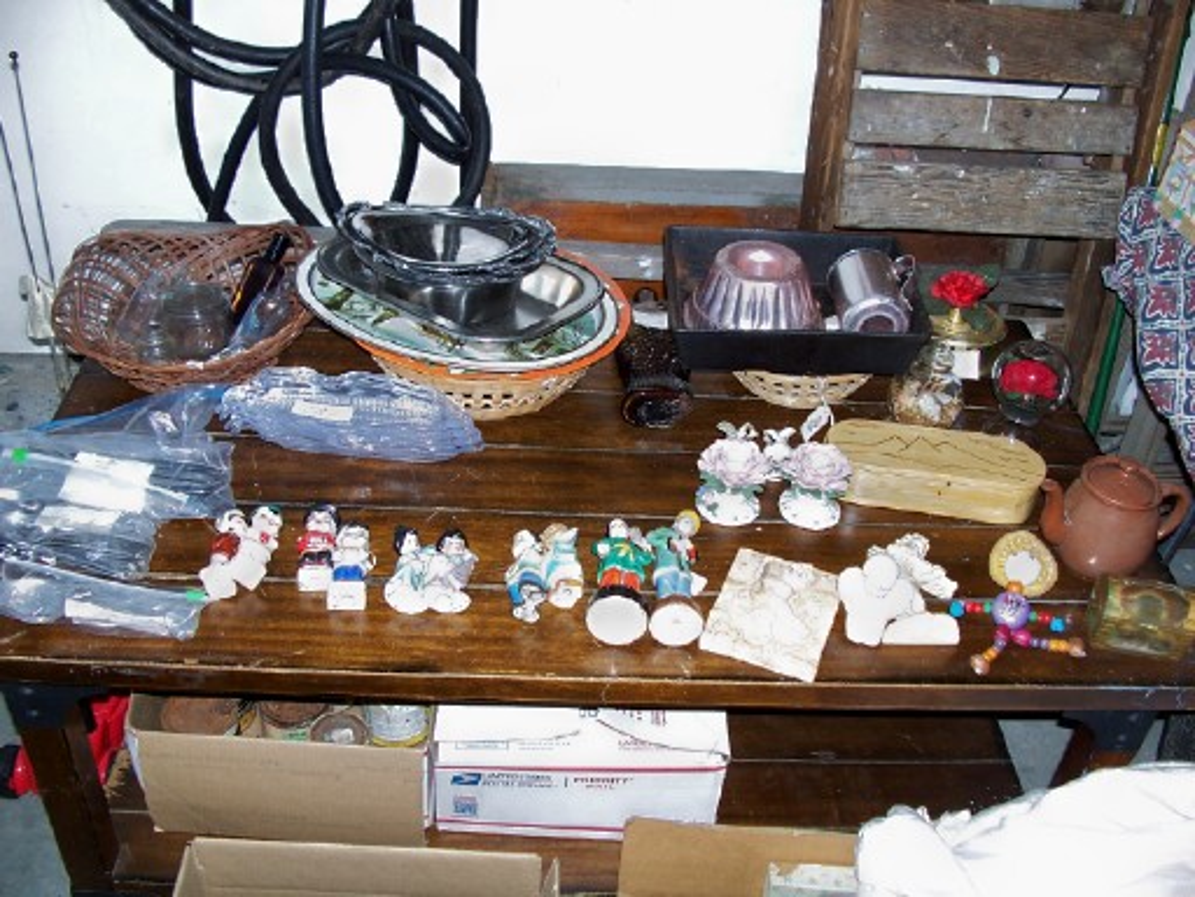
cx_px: 598
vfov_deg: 40.7
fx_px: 1208
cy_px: 448
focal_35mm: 35
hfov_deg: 52.6
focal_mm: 6
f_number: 2.8
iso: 80
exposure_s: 1/60
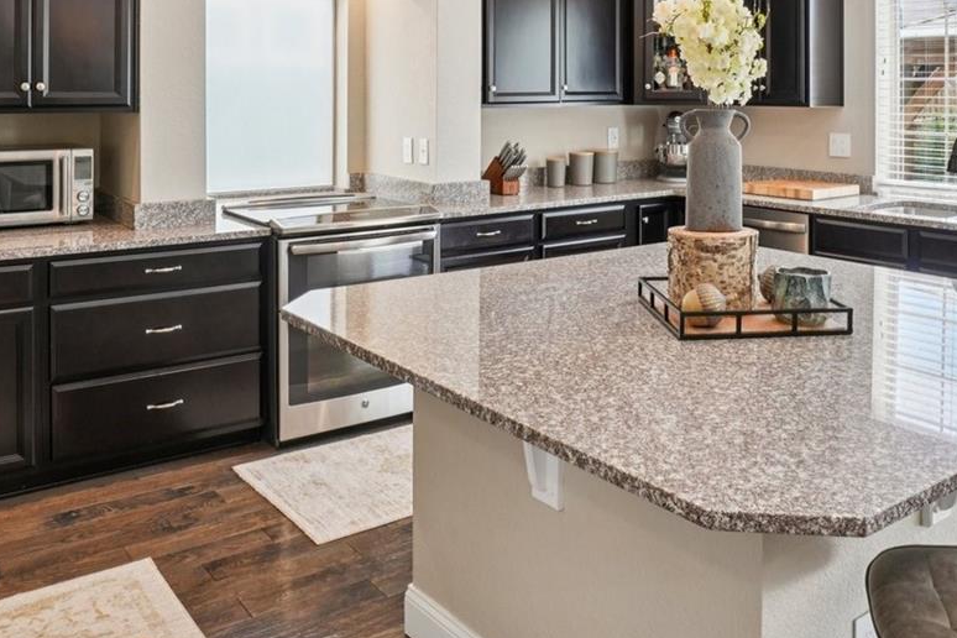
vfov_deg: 40.1
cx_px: 548
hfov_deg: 60.0
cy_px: 103
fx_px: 824
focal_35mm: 31
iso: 400
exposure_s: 1/50
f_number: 8
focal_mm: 10
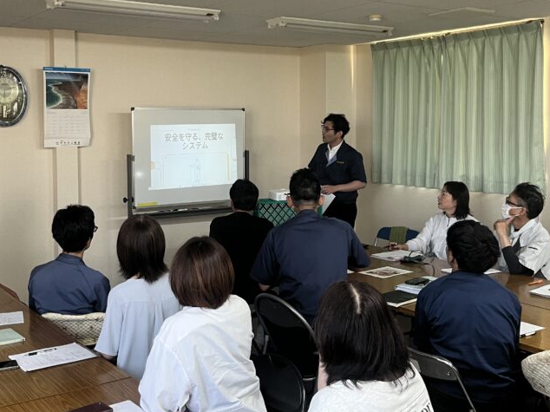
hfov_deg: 44.5
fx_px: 667
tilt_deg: -3.1
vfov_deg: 34.2
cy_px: 157
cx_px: 211
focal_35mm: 42
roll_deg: +0.6
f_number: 1.6
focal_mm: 5.1
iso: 100
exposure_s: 1/60
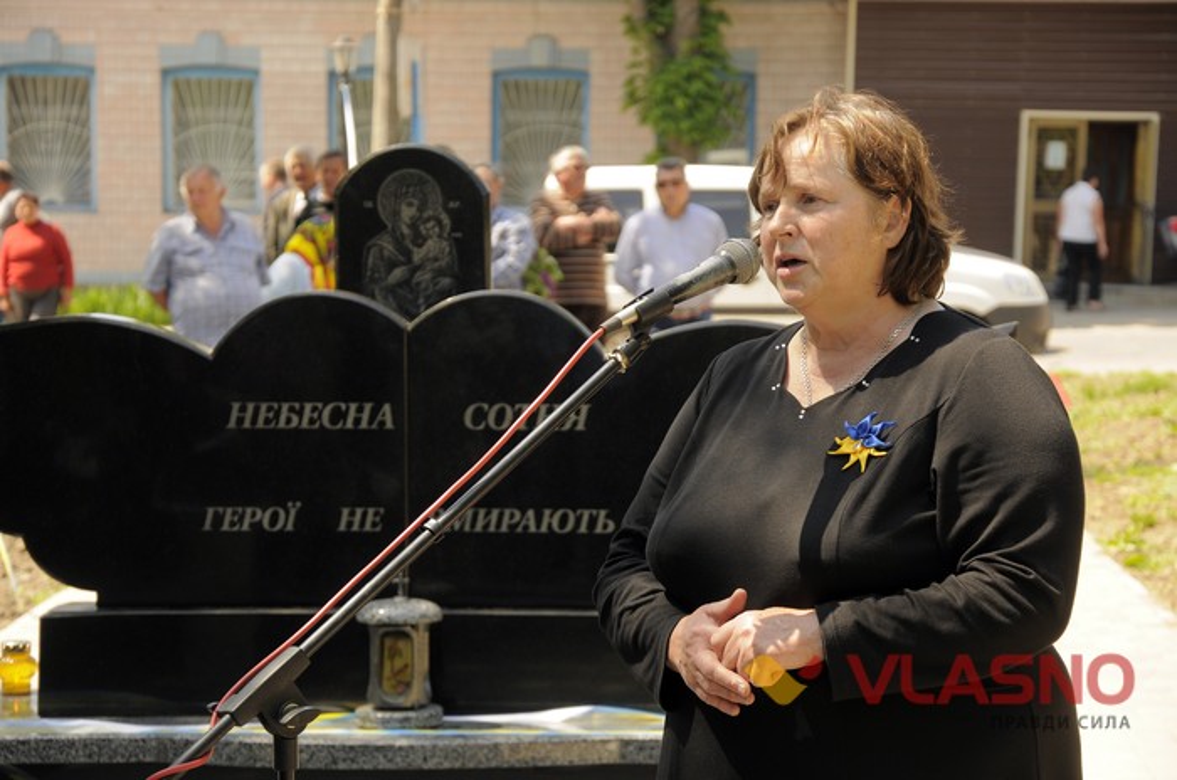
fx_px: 3427
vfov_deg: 13.0
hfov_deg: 19.5
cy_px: 390
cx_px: 588
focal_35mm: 105
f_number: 5.3
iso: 200
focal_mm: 70
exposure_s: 1/200
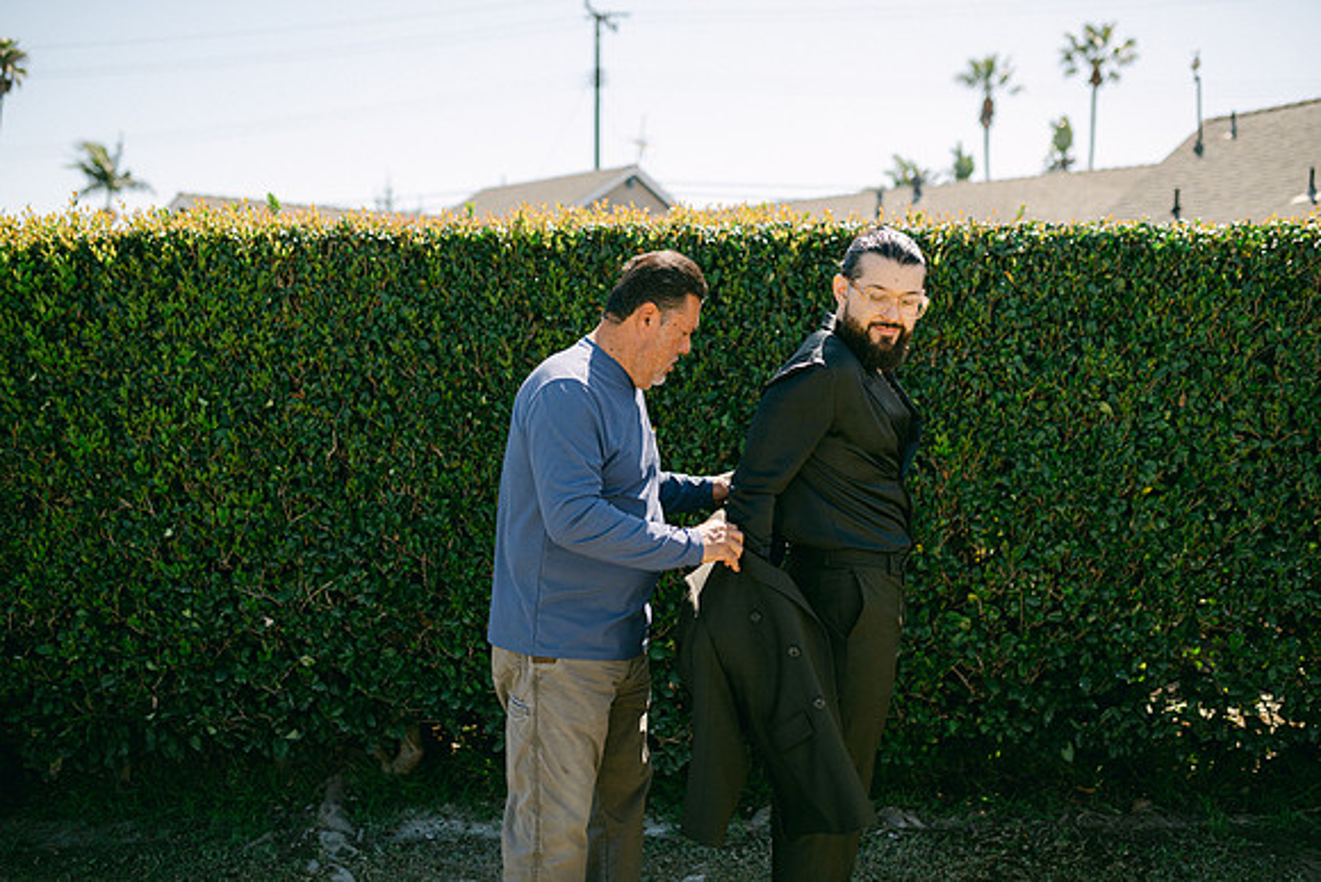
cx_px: 660
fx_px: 1285
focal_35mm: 35
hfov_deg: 54.4
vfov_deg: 37.9
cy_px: 441
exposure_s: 1/8000
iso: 400
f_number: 2
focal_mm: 35
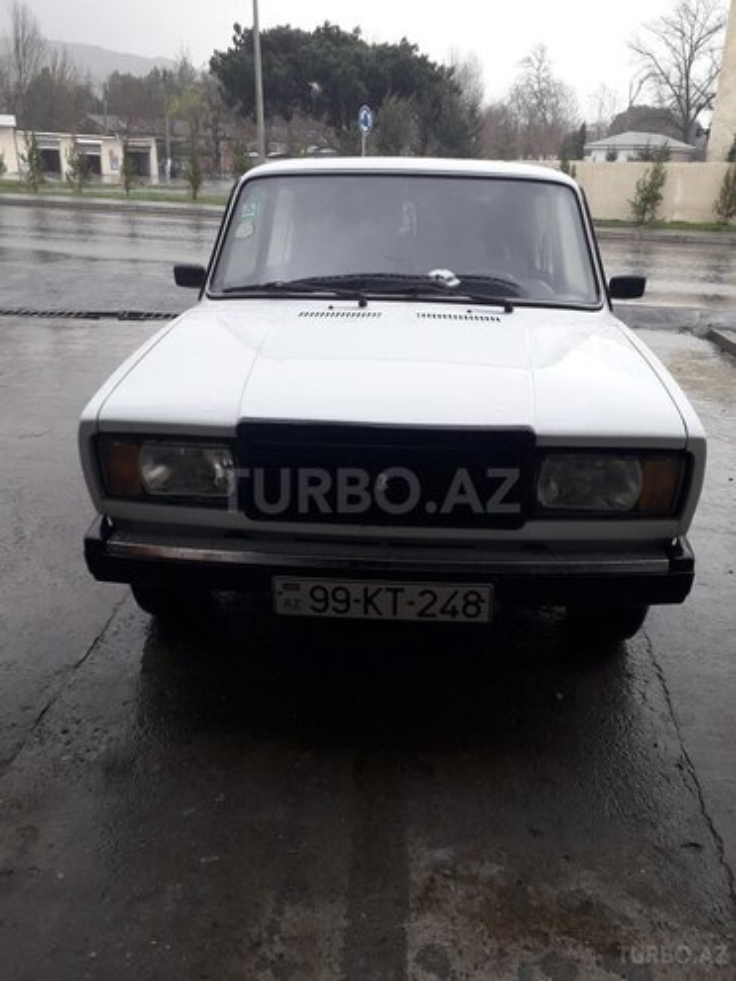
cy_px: 490
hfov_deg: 51.4
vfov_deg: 65.3
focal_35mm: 27
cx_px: 368
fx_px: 765
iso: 40
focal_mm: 3.6
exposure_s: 1/127
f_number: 1.9
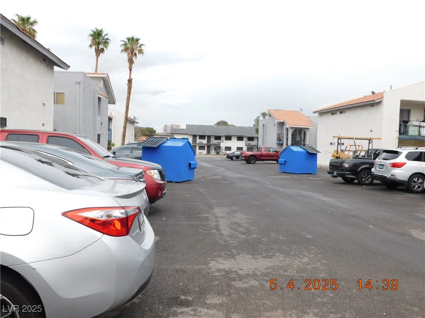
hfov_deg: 60.0
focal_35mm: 30
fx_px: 368
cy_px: 159
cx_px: 212
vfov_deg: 46.8
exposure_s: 1/800
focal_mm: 5.3
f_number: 3.2
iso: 125
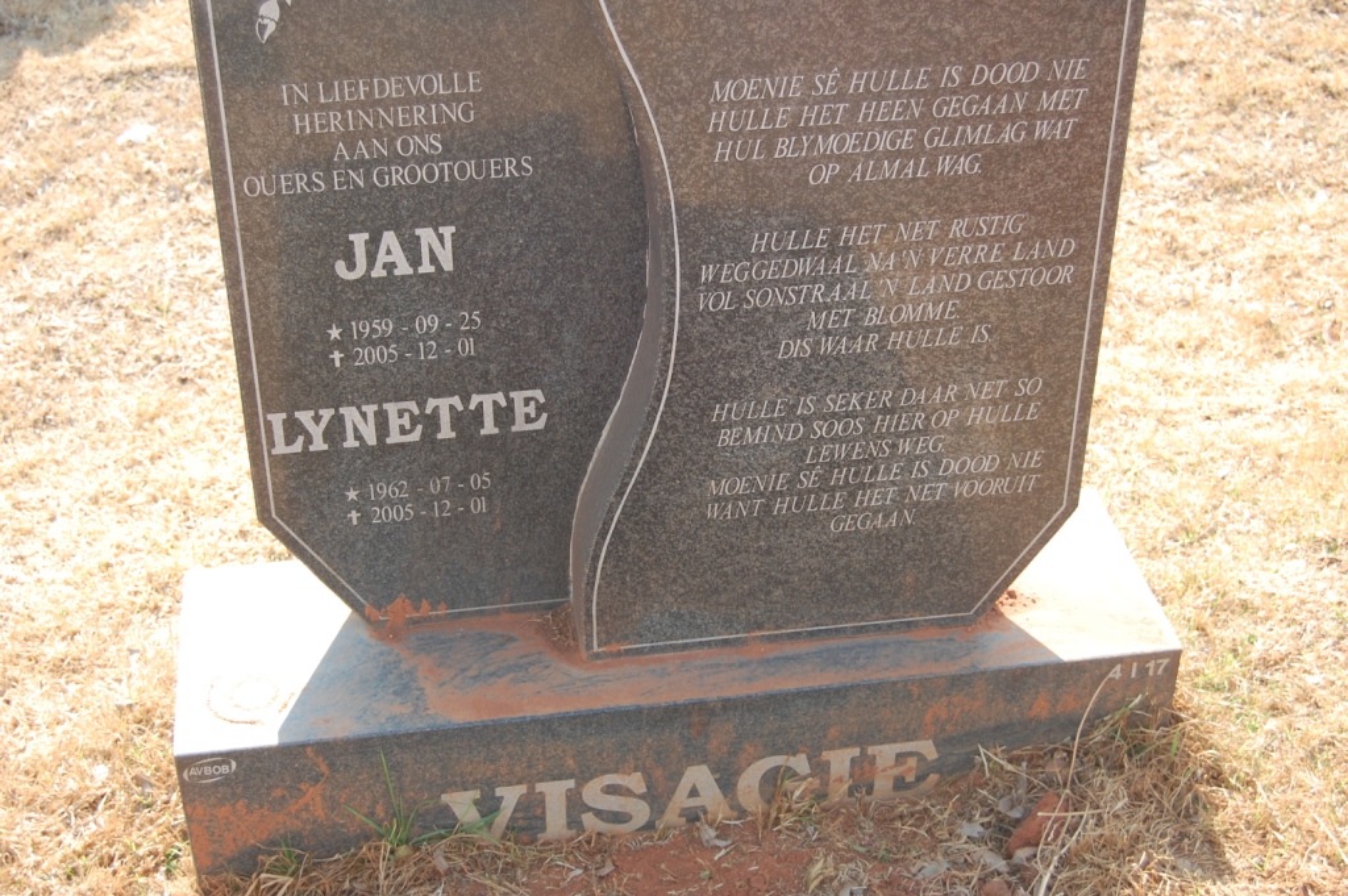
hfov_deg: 35.1
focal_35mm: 57
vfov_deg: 23.7
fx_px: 2133
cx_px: 674
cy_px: 448
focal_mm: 38
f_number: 5.6
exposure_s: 1/125
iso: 220
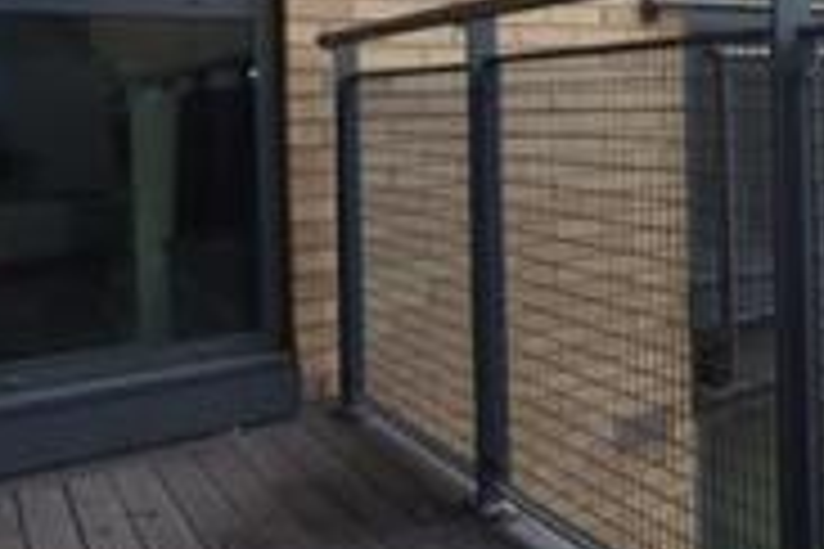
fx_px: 893
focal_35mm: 39
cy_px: 106
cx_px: 729
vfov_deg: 33.2
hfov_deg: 45.3
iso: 160
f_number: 5.6
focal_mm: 10
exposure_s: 1/125
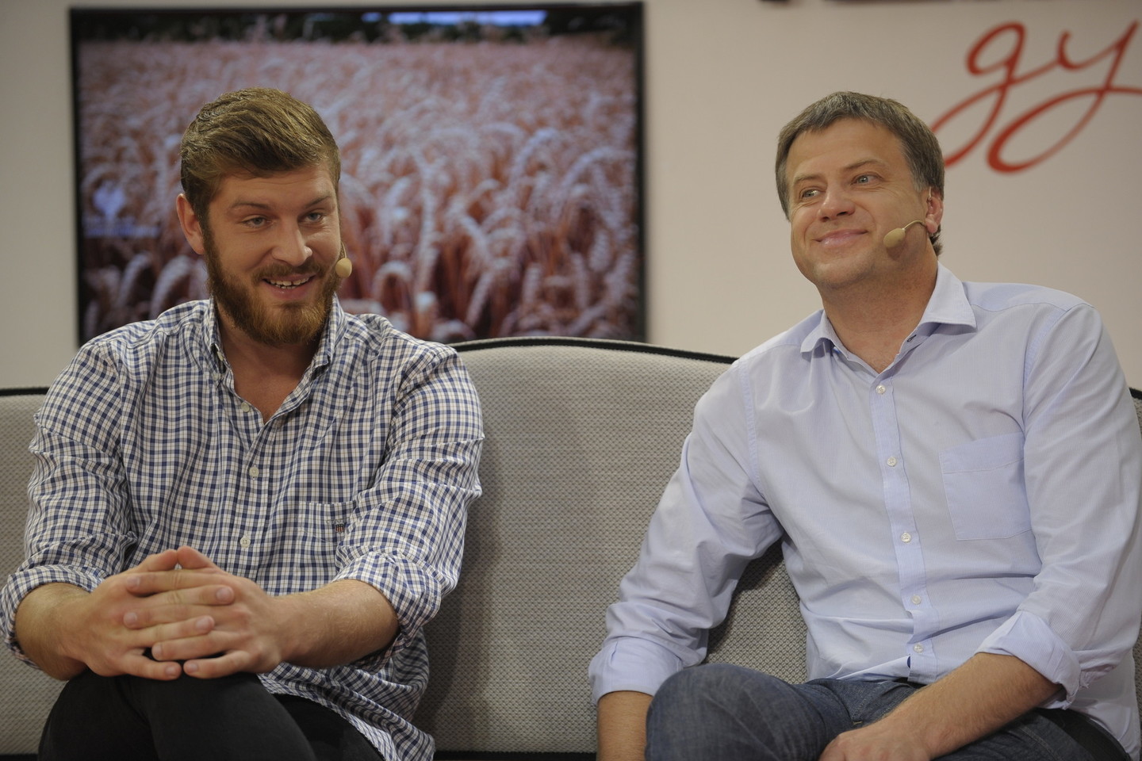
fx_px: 5392
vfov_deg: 8.1
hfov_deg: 12.1
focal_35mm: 170
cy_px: 380
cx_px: 571
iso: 800
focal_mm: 170
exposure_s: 1/320
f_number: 4
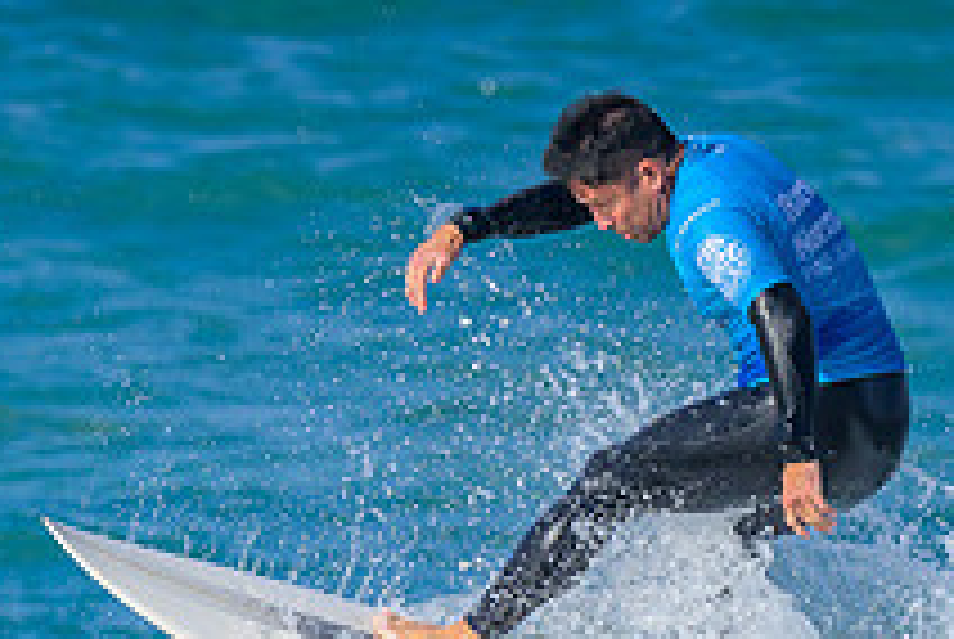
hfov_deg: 0.7
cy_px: 933
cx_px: 467
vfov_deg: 0.5
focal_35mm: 2999
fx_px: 79583
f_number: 6.3
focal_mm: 800
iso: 220
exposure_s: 1/2000
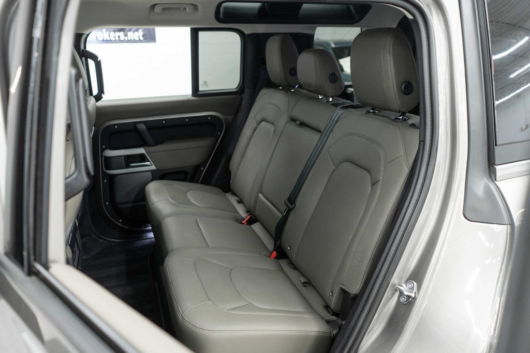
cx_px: 265
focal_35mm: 28
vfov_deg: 46.4
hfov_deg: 65.5
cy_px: 176
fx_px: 412
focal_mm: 28
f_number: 3.2
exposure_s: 1/50
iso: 1250
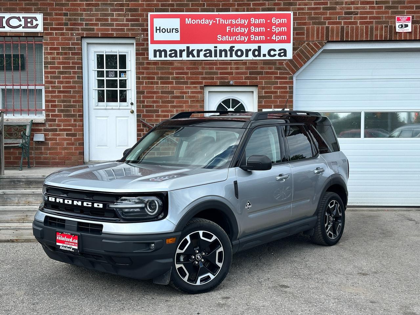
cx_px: 210
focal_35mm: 48
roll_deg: +0.7
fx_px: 582
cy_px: 158
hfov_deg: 39.7
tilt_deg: -2.8
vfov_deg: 30.3
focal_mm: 6.86
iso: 64
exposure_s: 1/1639
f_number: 1.78
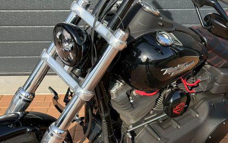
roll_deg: +0.6
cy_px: 57
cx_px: 133
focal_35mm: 72
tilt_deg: -17.7
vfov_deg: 18.1
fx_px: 448
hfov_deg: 28.5
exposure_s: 1/1795
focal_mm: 6.76
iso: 80
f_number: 1.78
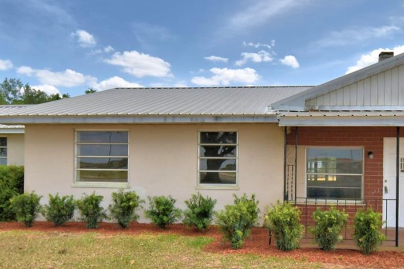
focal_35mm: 34
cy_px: 165
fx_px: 381
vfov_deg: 38.6
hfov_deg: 54.9
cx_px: 263
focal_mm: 10
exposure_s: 1/1250
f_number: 4.5
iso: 100
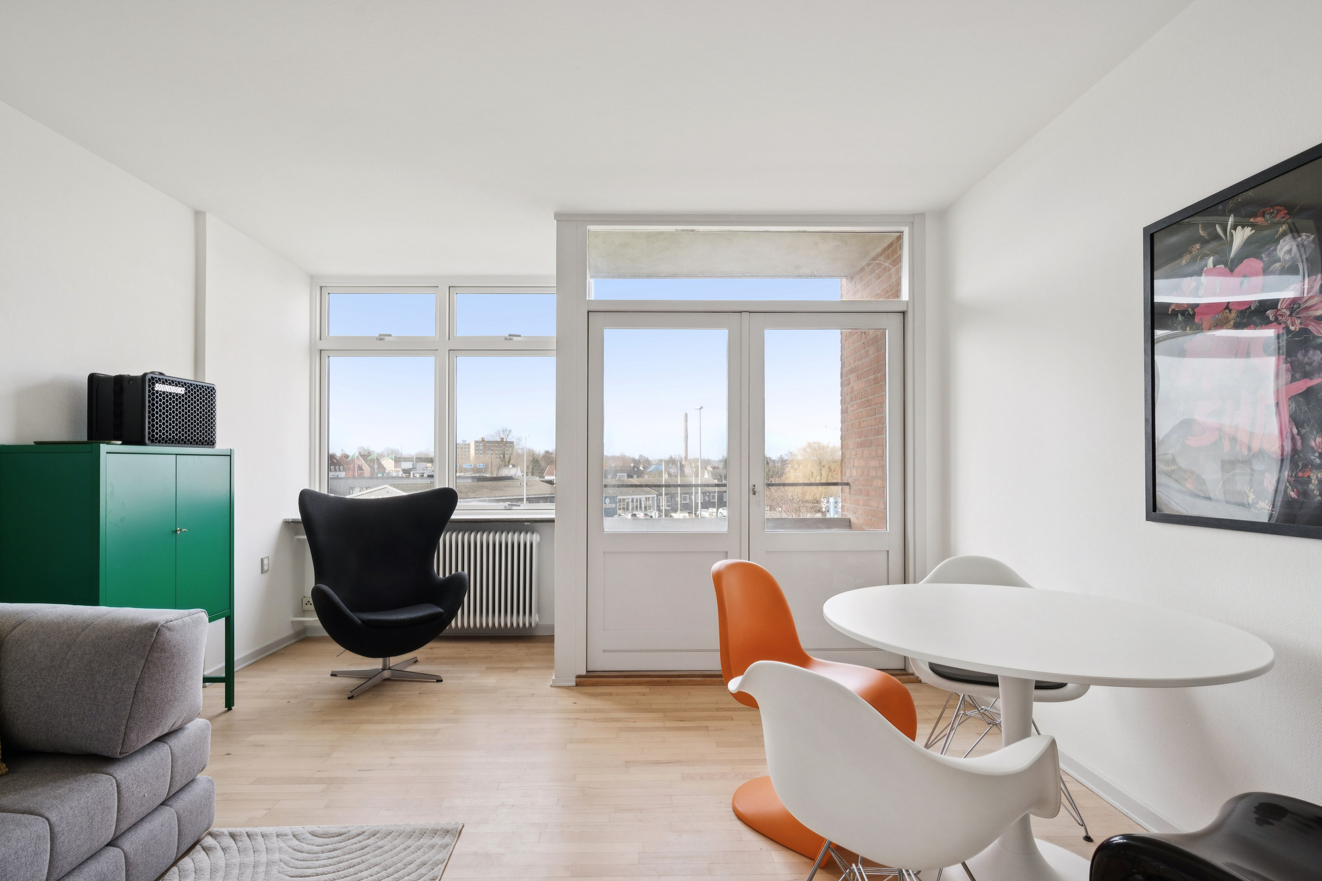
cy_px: 440
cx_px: 661
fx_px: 643
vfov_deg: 68.9
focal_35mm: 18
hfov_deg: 91.6
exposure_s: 1/160
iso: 640
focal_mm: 17.5
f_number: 9
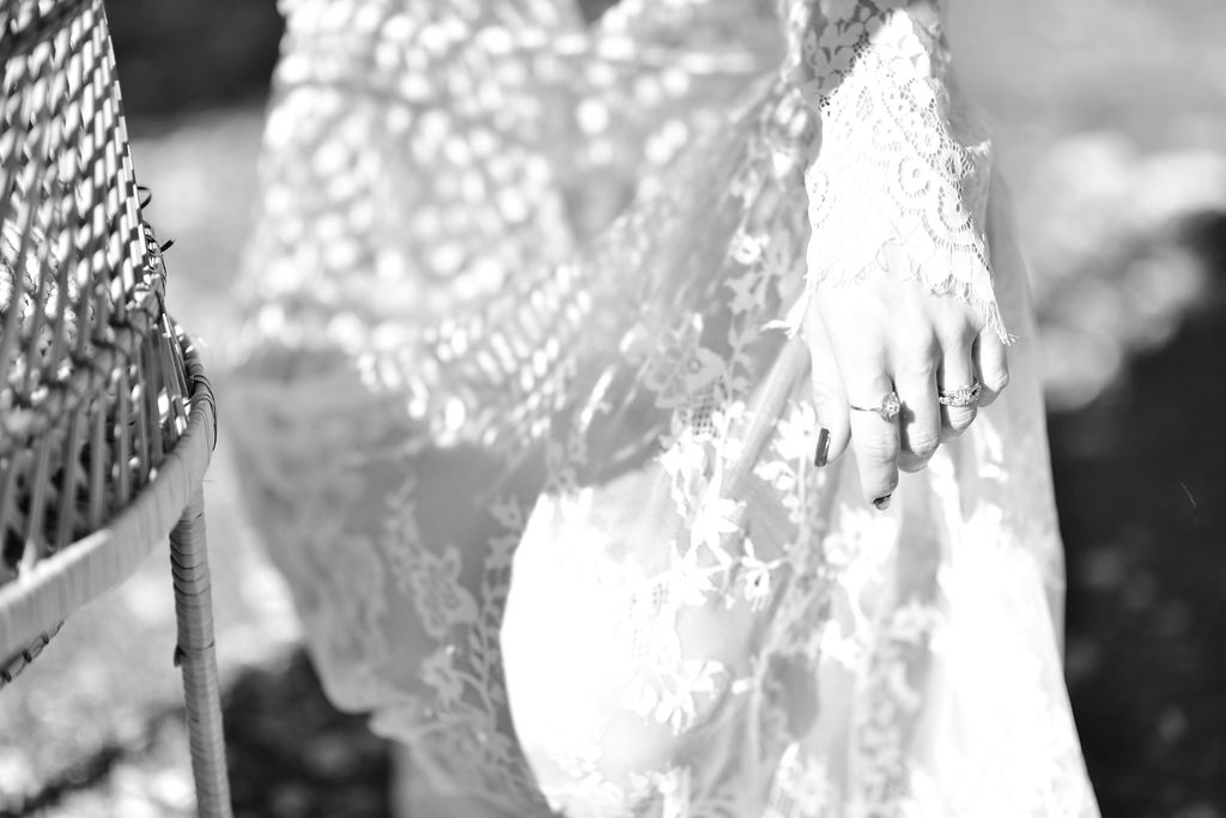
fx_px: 2895
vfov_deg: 16.1
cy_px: 409
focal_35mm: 85
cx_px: 613
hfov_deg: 23.9
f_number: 1.8
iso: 100
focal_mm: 85
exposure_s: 1/2500
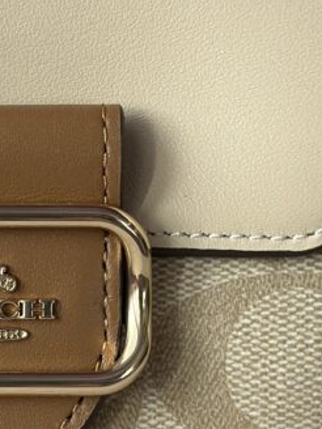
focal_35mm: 150
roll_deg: -0.6
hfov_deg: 9.8
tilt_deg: -28.8
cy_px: 249
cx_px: -26
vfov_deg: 13.2
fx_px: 1860
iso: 125
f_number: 1.78
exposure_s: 1/75
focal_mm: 6.86
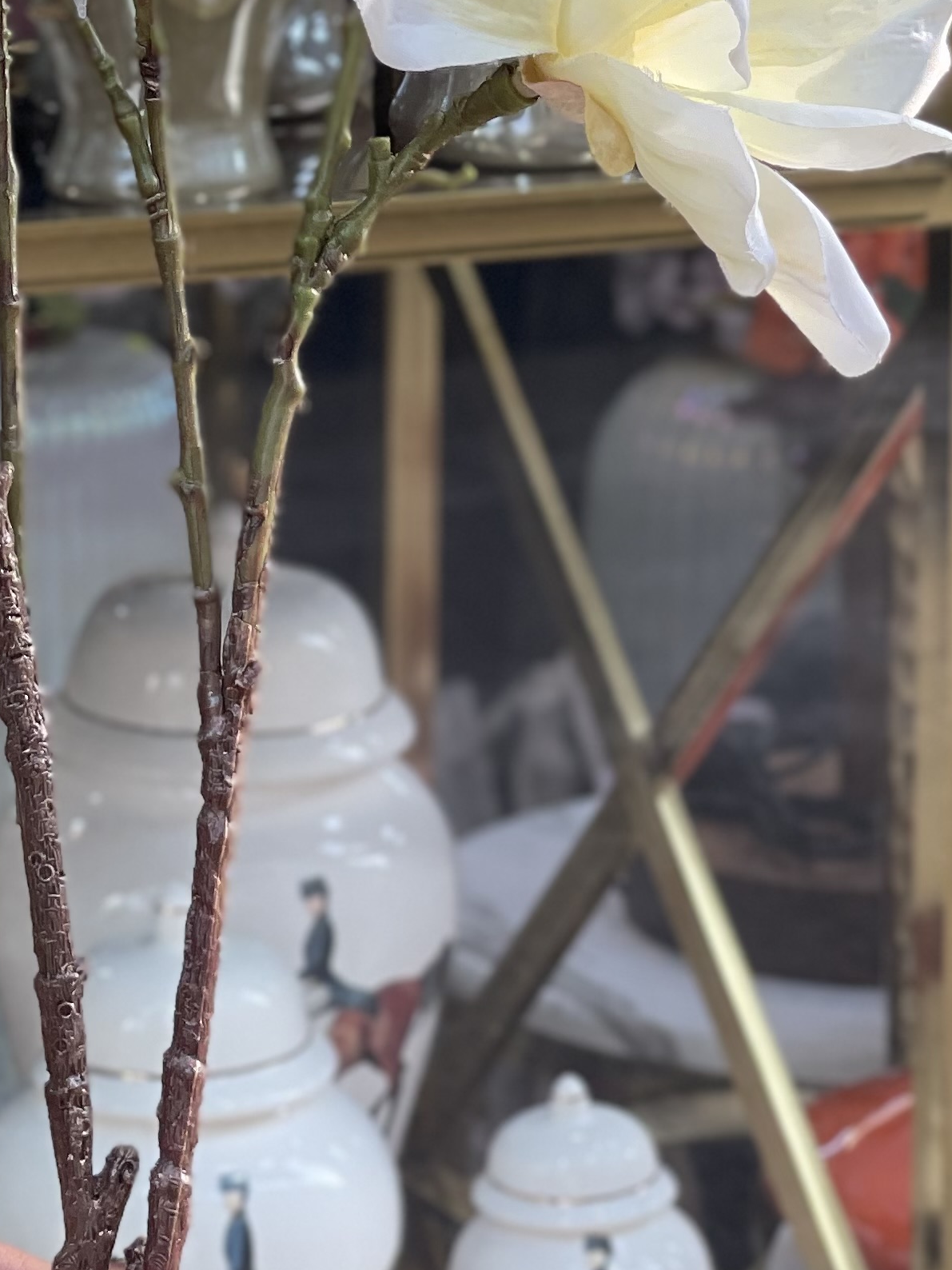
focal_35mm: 132
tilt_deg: -6.6
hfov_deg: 11.2
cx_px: 166
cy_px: 126
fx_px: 4840
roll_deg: +0.5
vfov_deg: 14.8
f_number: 2
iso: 25
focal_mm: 6
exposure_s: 1/122
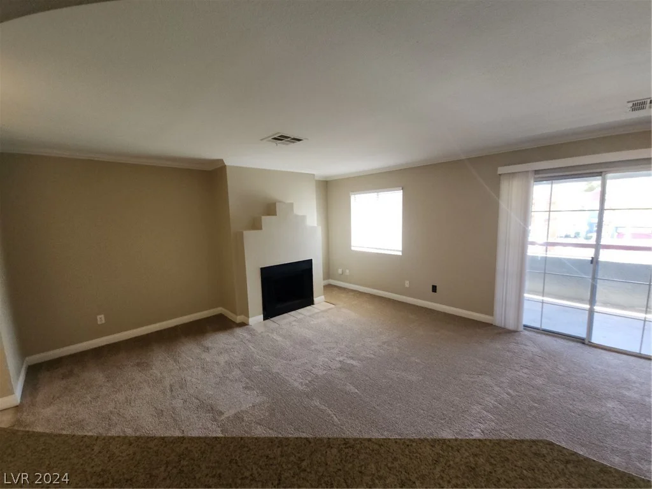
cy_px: 244
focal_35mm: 13
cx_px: 326
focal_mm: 2.2
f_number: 2.2
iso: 125
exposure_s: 1/60
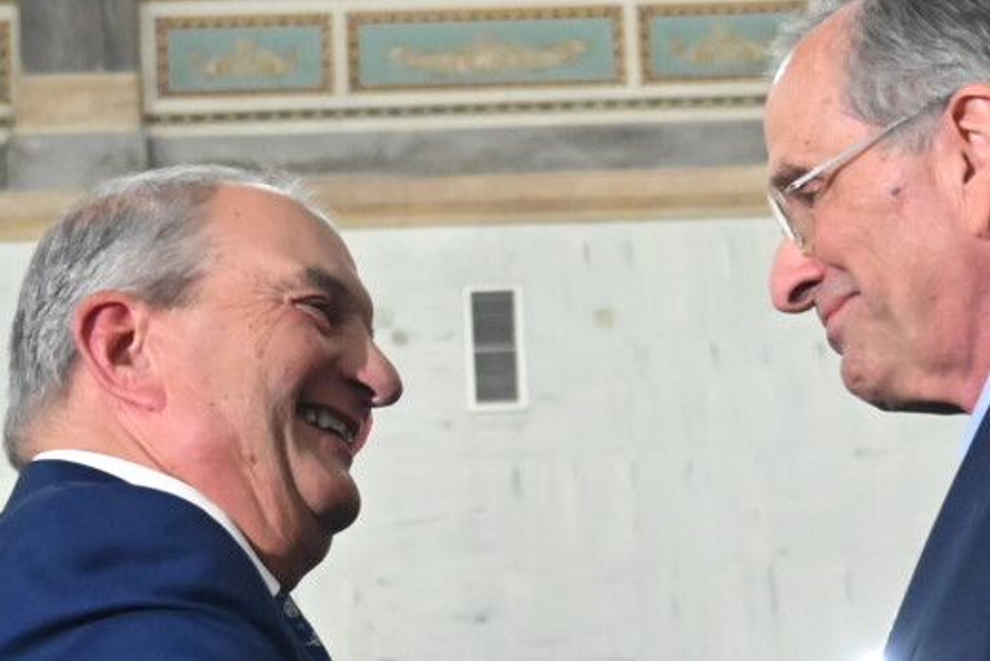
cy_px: 632
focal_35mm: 83
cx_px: 670
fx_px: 2283
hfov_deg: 24.3
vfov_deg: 16.2
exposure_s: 1/160
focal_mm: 24
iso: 4000
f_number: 4
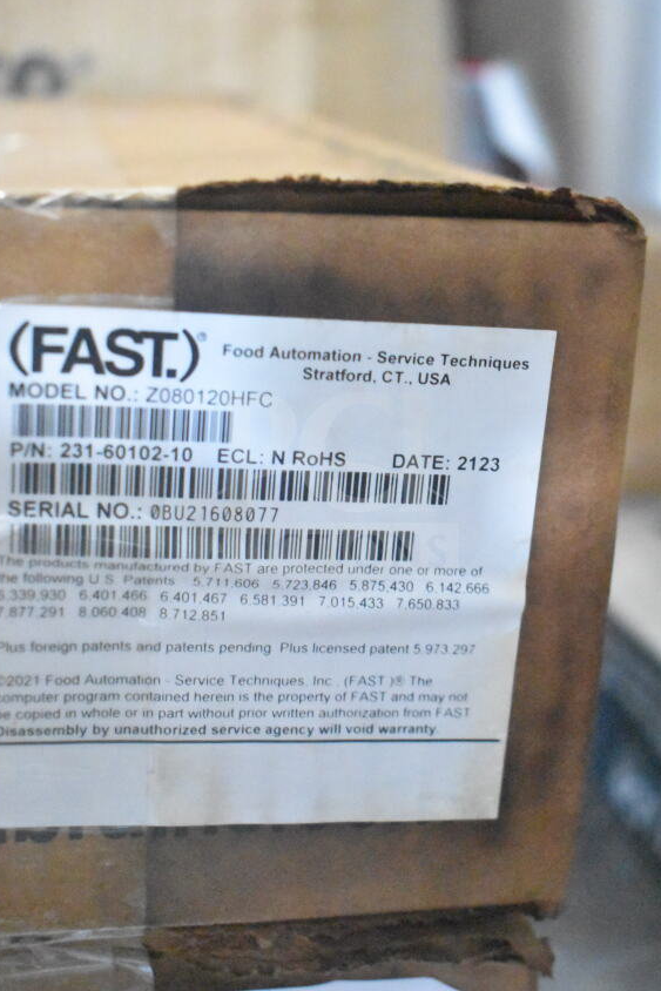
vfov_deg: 38.2
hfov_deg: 26.0
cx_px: 326
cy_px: 485
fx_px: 1431
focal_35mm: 52
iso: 25600
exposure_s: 1/50
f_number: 4.5
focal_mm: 32
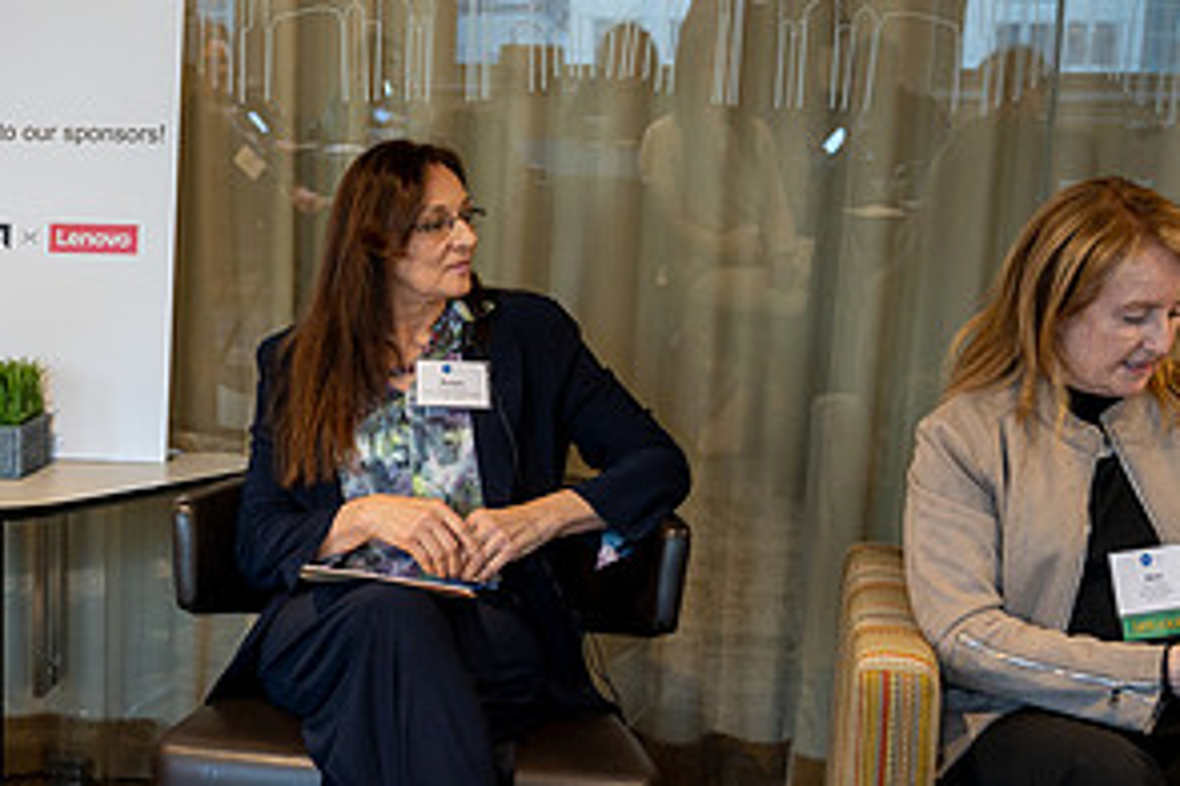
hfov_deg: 25.8
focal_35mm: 75
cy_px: 549
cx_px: 40
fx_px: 2458
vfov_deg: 18.1
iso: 1600
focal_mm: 38
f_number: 4
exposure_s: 1/50
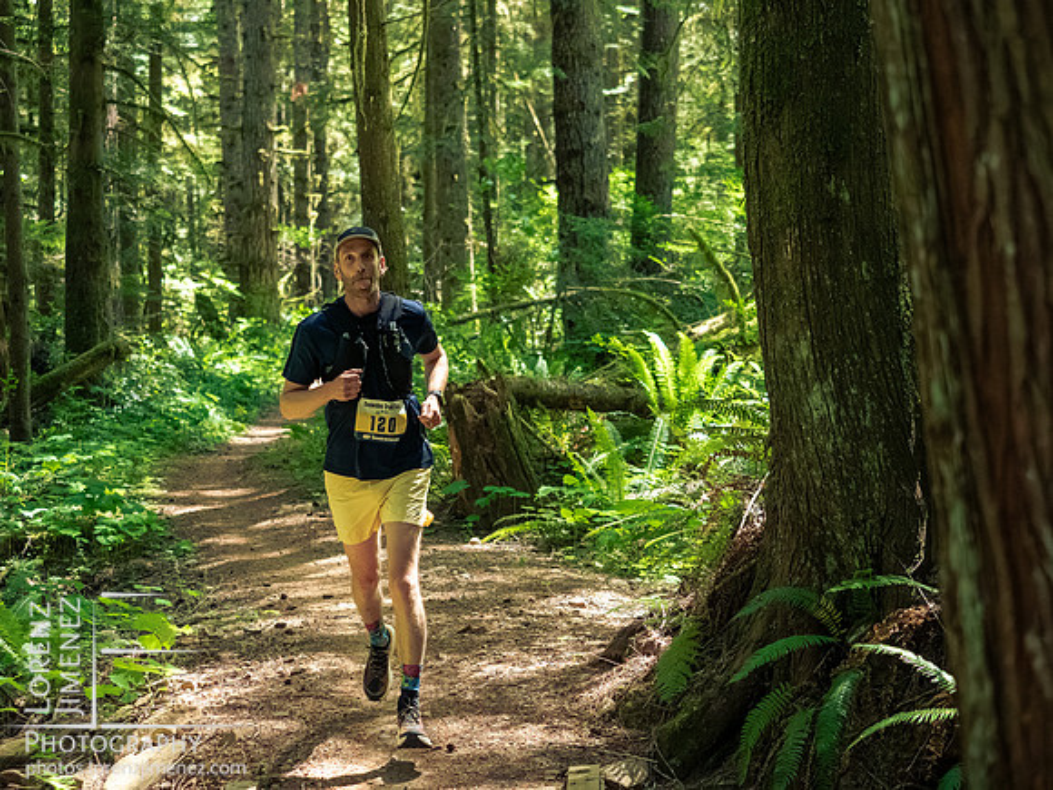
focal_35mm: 80
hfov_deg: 24.4
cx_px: 526
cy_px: 395
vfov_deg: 18.4
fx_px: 2434
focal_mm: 40
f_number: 2.8
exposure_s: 1/1000
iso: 5000
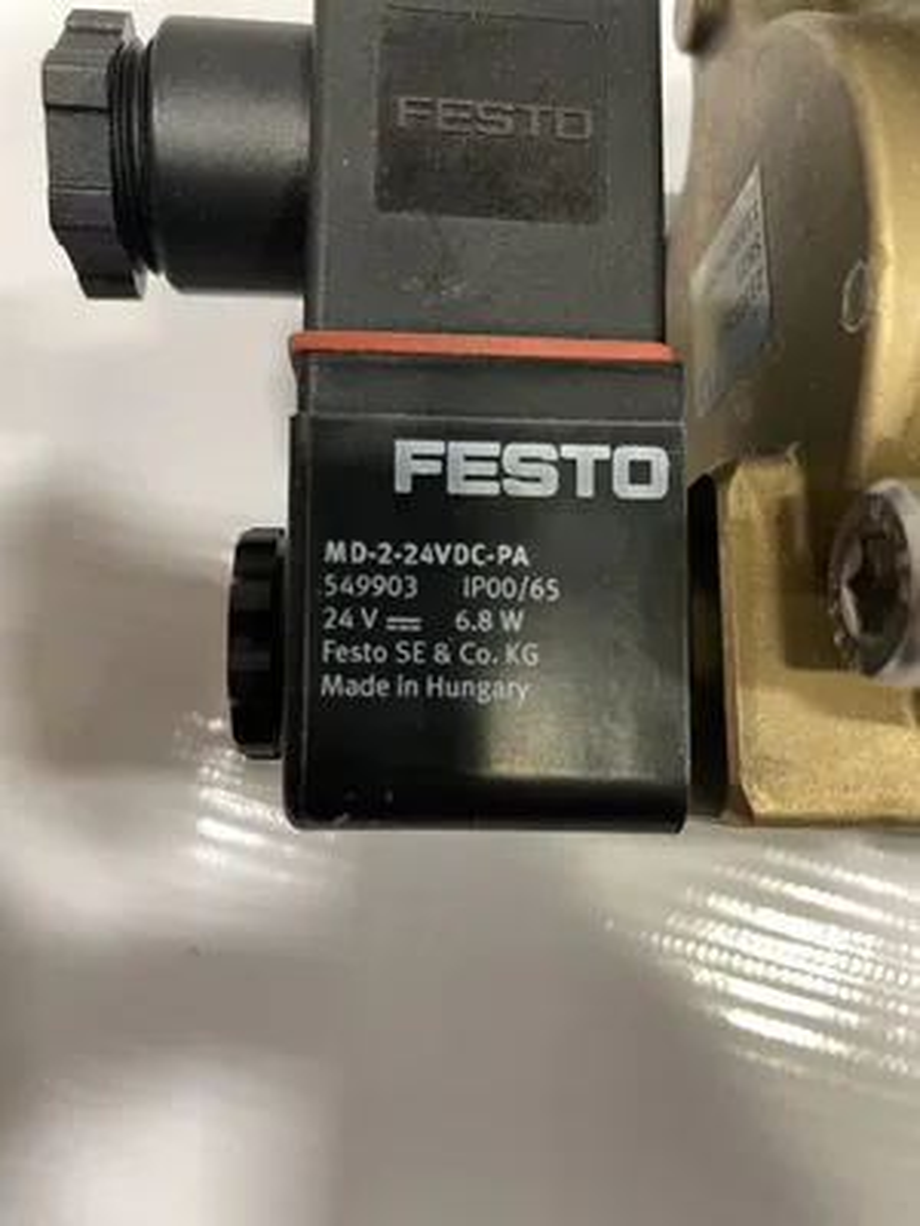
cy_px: 613
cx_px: 460
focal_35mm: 26
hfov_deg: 53.1
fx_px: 921
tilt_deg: -78.1
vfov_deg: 67.3
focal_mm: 4.2
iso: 320
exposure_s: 1/60
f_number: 1.6
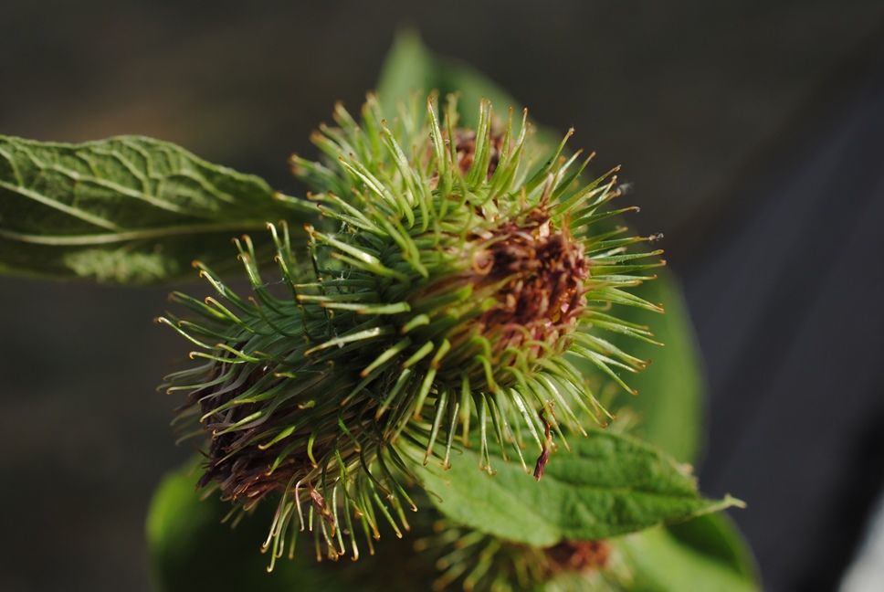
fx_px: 1475
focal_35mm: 60
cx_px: 442
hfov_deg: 33.4
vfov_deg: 22.7
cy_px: 296
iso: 100
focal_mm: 40
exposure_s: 1/125
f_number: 8
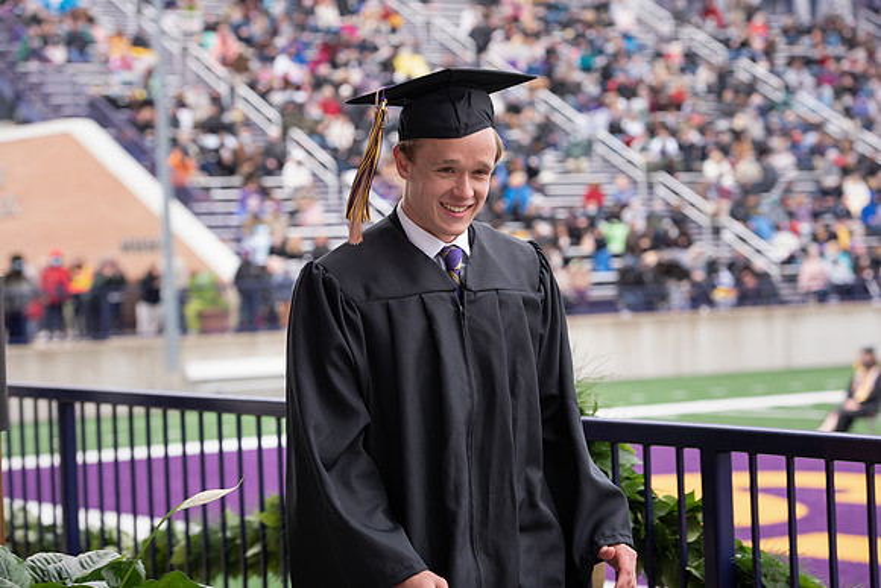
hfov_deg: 20.4
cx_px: 440
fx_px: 2448
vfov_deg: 13.7
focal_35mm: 100
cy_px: 294
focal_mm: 100
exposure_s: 1/250
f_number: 5
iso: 200
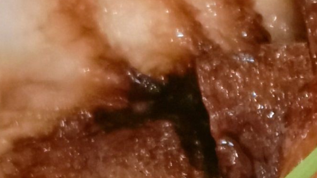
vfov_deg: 3.9
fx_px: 2614
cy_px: 309
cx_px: 479
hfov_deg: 6.8
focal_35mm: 311
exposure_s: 1/100
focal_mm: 5.58
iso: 200
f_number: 1.9
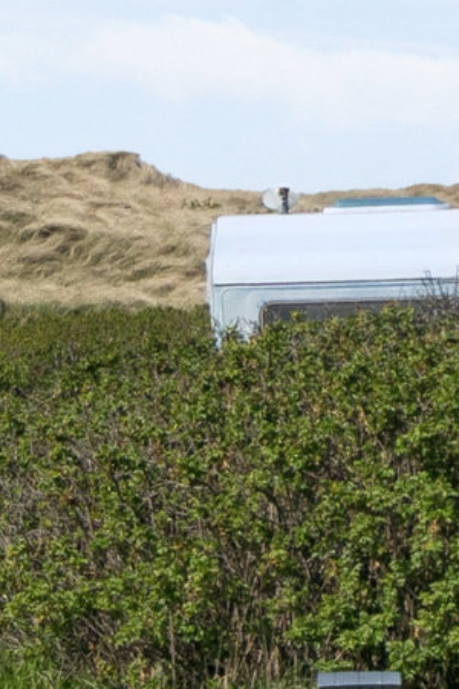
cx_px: -1232
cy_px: -3
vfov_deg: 2.9
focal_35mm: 700
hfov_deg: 1.9
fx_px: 13386
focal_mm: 70
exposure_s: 1/640
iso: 200
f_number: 10
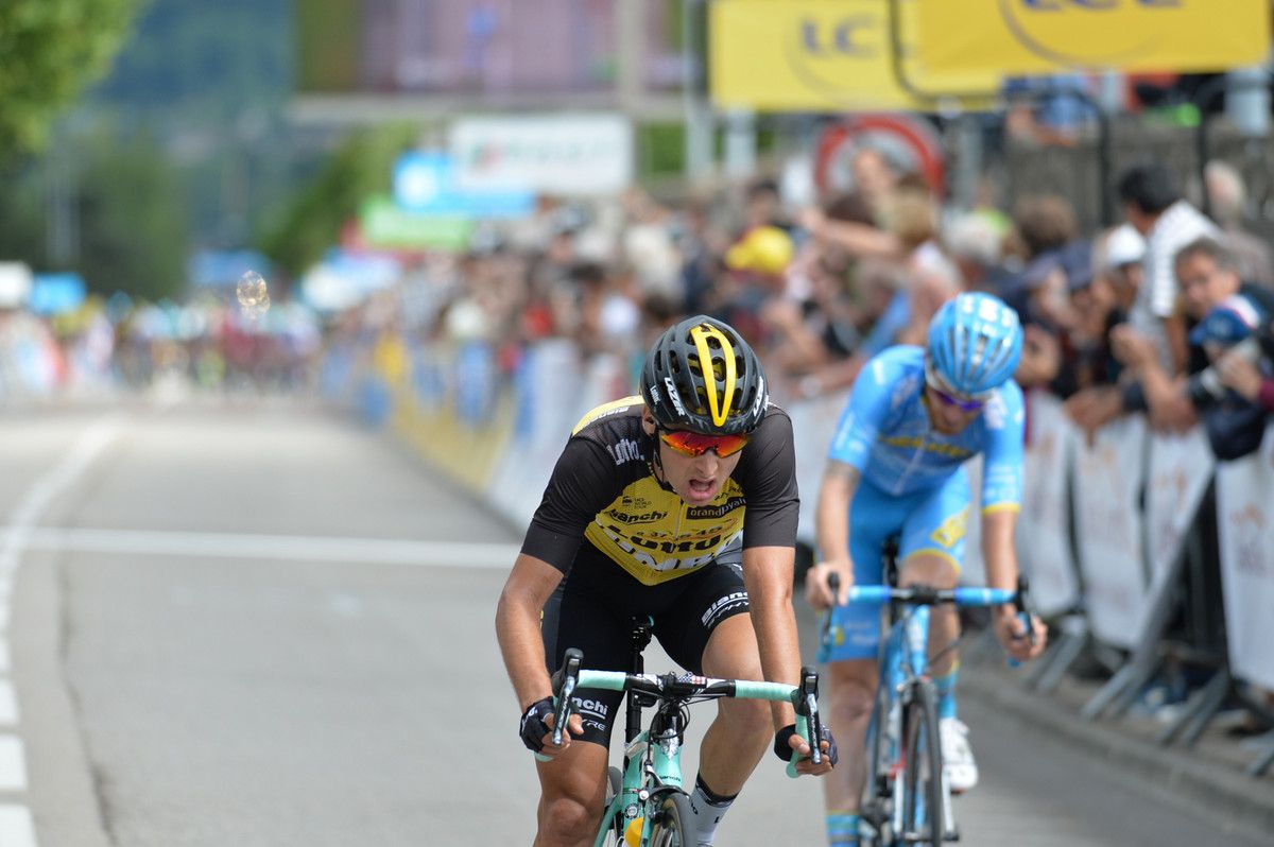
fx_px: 10608
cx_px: 637
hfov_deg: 6.9
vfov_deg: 4.6
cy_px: 424
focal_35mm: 300
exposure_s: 1/2000
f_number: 5.6
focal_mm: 300
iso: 640
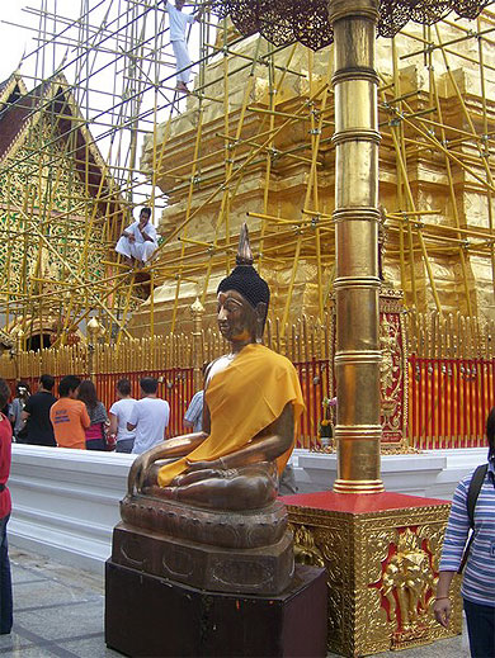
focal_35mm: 45
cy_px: 329
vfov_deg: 42.0
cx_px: 248
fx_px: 857
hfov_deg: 32.2
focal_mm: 7.5
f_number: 3.1
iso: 80
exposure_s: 1/640
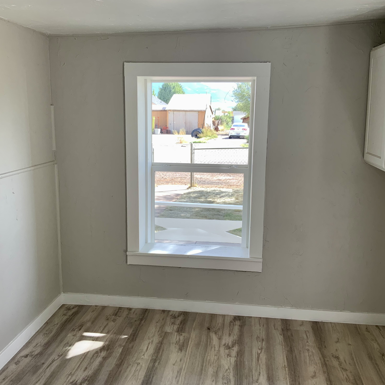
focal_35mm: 35
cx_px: 186
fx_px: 440
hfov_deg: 47.2
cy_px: 194
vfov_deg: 47.2
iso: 16
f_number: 1.8
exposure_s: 1/136
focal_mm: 3
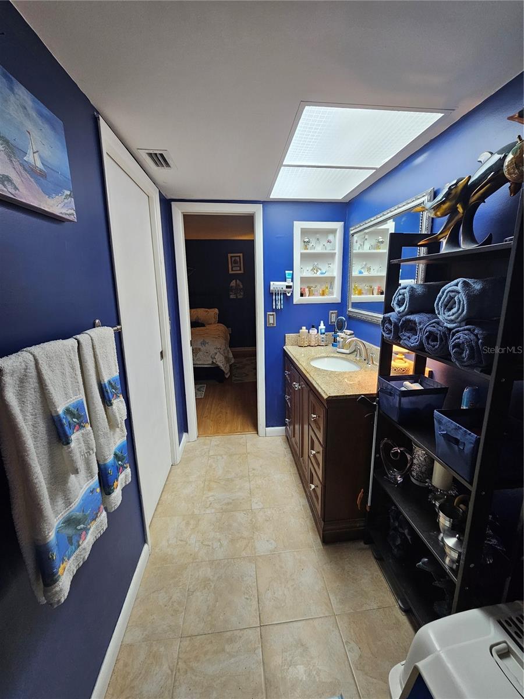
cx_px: 262
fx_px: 262
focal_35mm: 13
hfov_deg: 89.9
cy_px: 350
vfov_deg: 106.2
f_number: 2.2
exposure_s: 1/60
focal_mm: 2.2
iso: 125
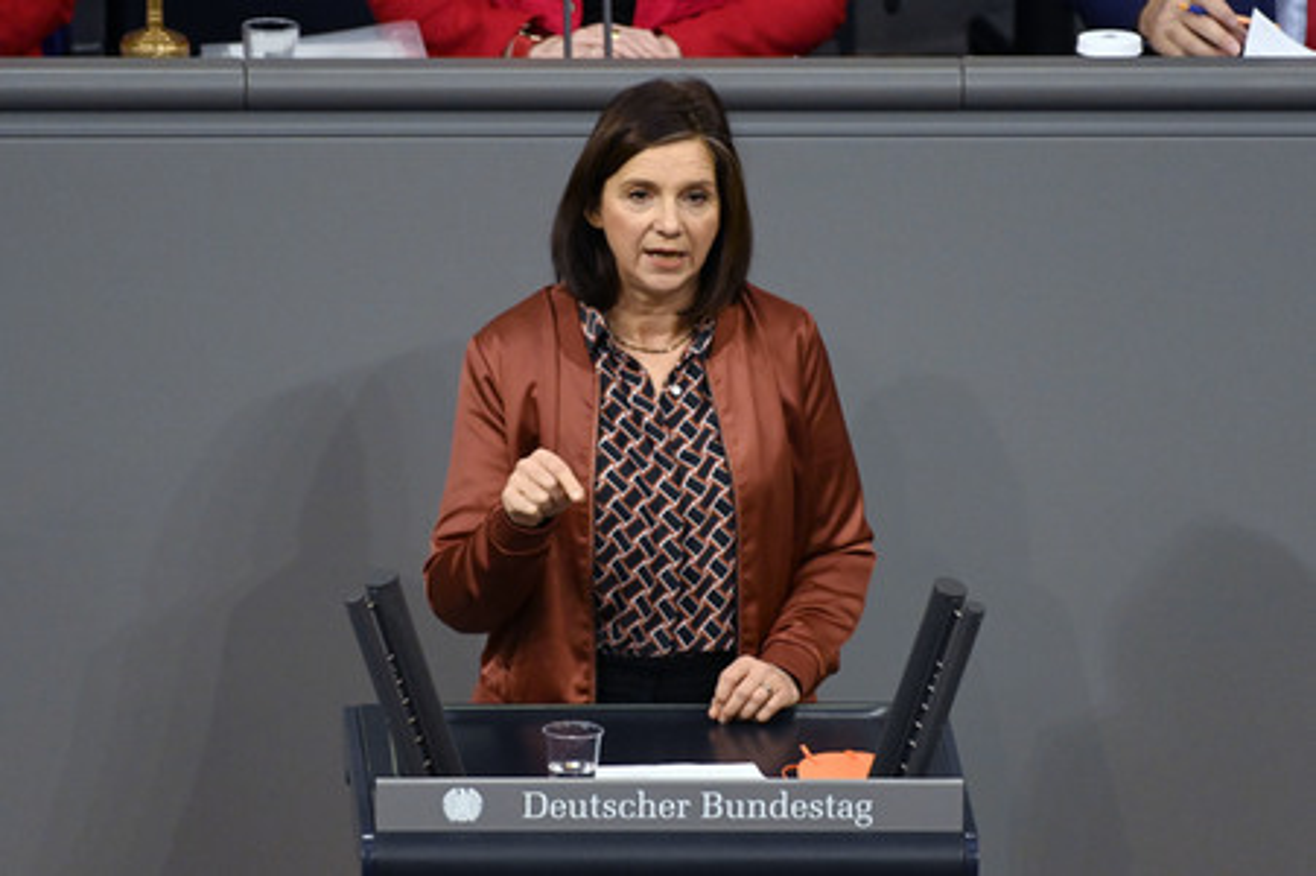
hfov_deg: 4.1
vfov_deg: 2.7
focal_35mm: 500
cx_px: 658
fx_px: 18264
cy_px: 438
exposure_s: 1/320
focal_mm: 500
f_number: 5.6
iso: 8000
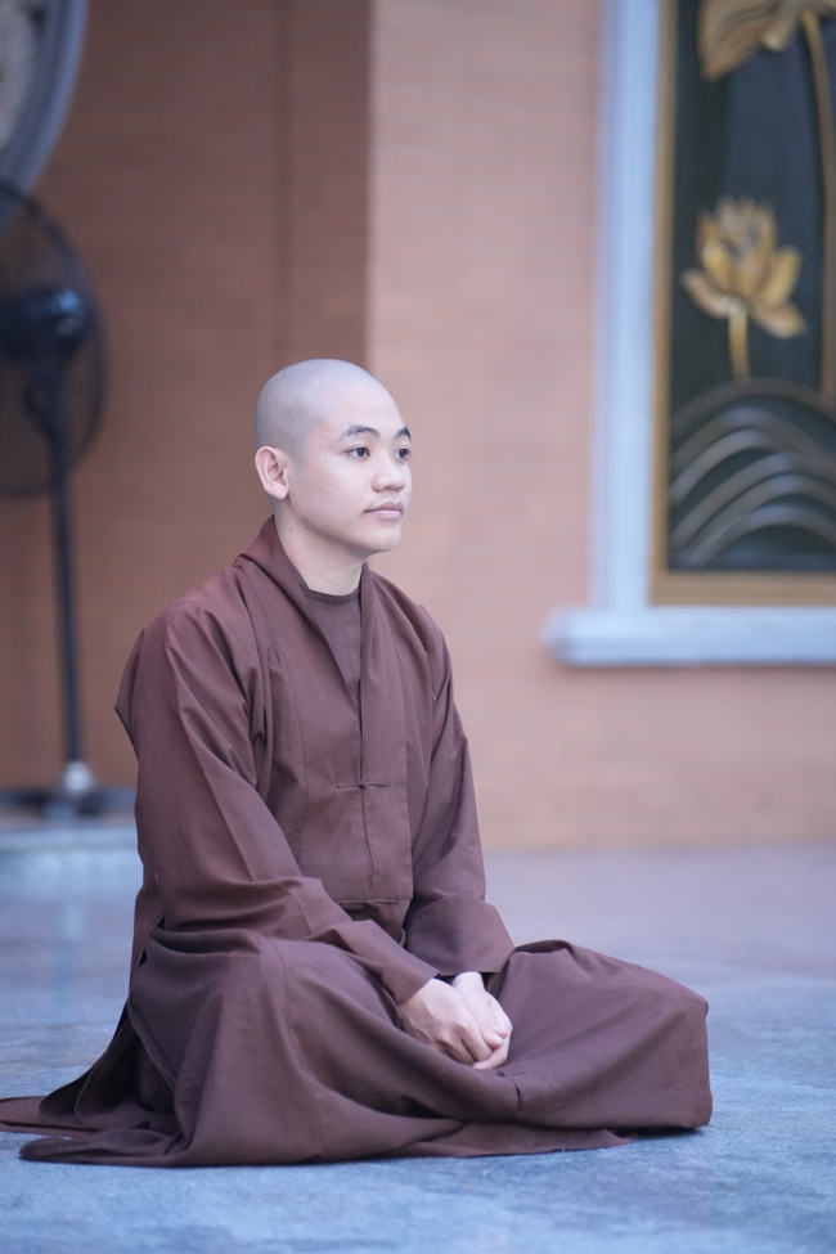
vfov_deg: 13.7
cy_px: 627
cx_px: 418
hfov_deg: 9.1
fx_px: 5225
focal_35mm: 150
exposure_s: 1/160
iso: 6400
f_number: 3.2
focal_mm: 150
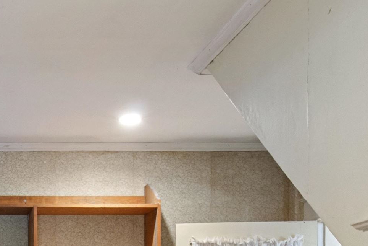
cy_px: 387
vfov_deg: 17.8
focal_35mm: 67
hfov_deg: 27.3
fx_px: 685
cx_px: -45
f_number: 11
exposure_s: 3
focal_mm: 14
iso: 200
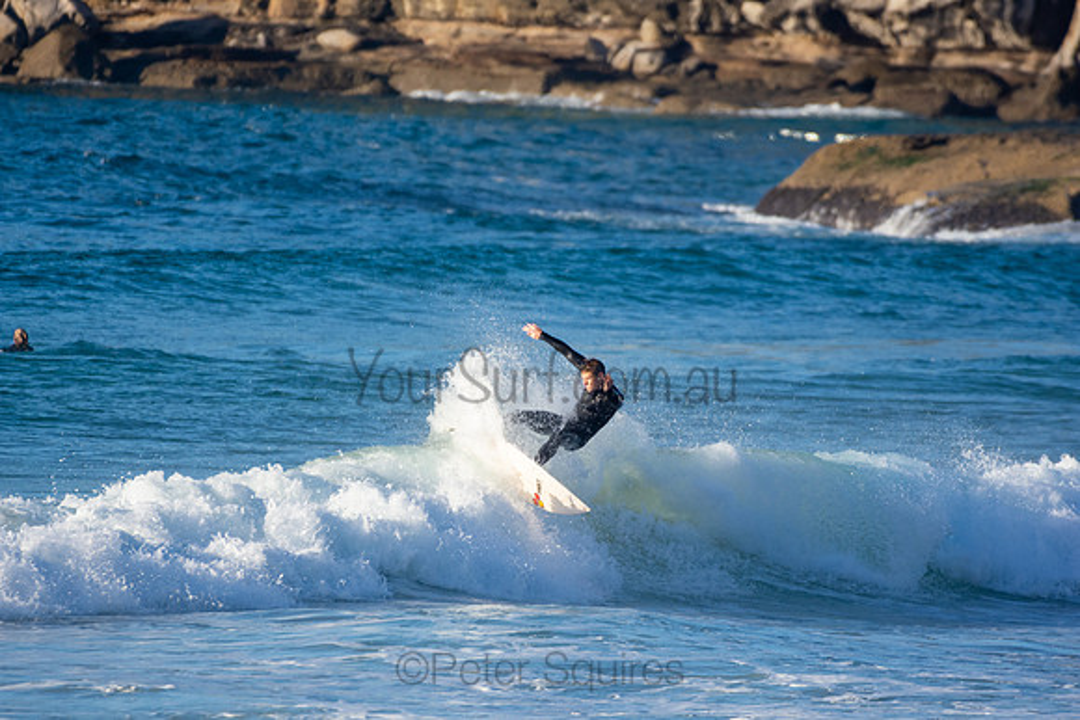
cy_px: 360
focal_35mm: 750
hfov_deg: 2.7
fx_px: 22504
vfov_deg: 1.8
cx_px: 540
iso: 320
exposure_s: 1/1250
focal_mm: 500
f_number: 5.6
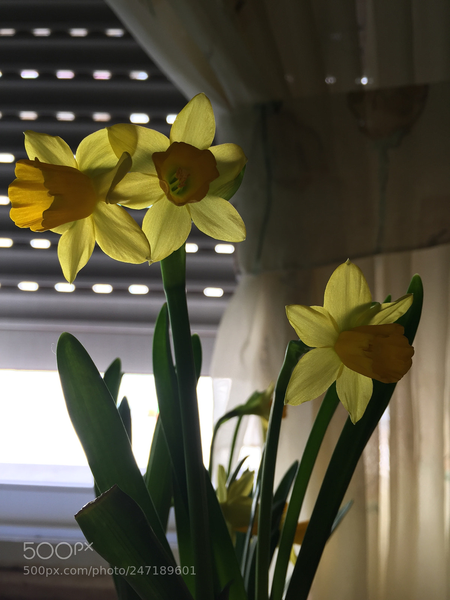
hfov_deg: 48.2
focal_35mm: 29
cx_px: 225
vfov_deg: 61.7
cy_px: 300
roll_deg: -0.5
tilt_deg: +1.7
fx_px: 503
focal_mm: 4.15
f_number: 2.2
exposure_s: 1/50
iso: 40
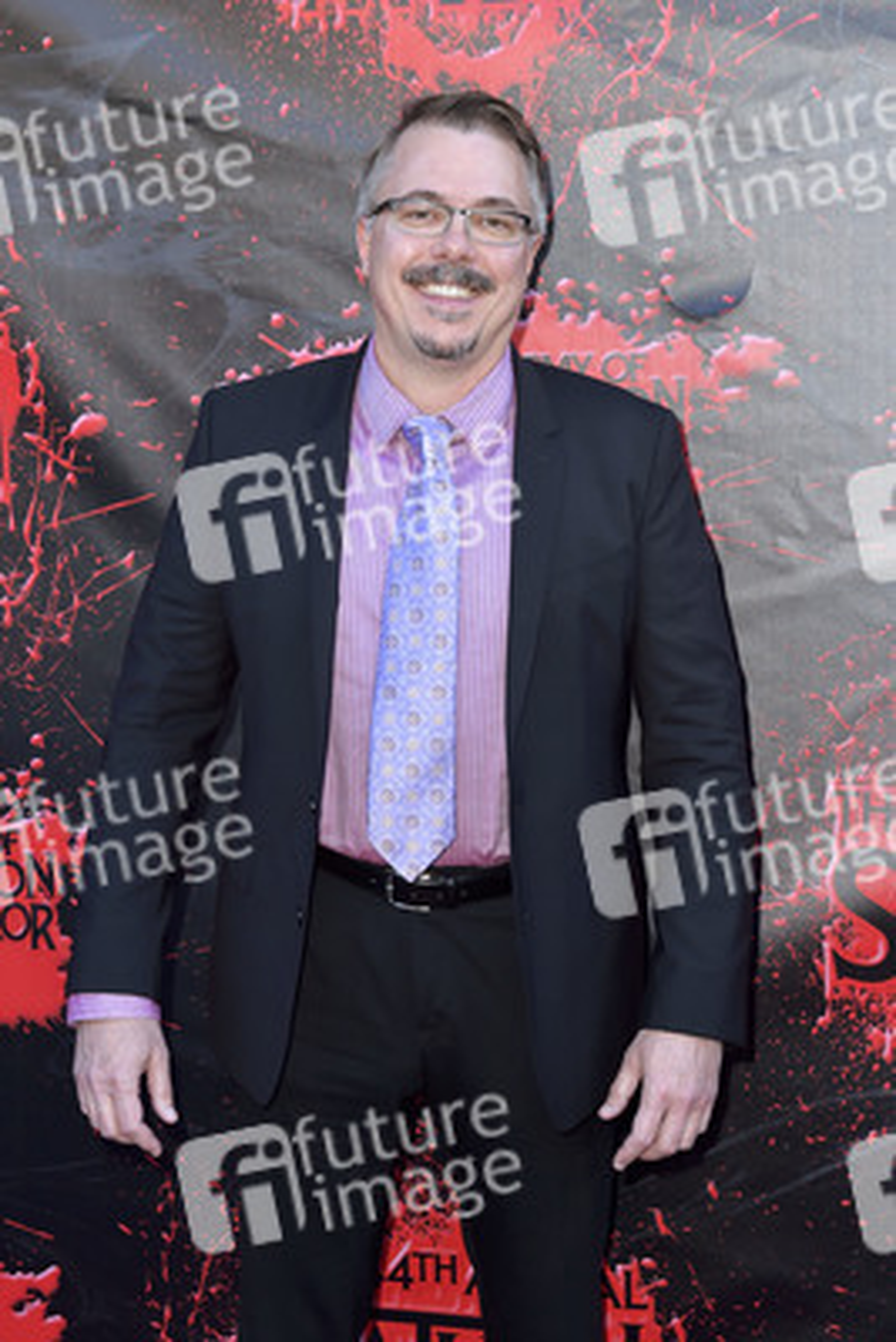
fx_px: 2163
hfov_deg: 23.4
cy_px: 671
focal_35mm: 58
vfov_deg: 34.5
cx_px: 448
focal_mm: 58
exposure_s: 1/250
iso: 250
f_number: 6.3
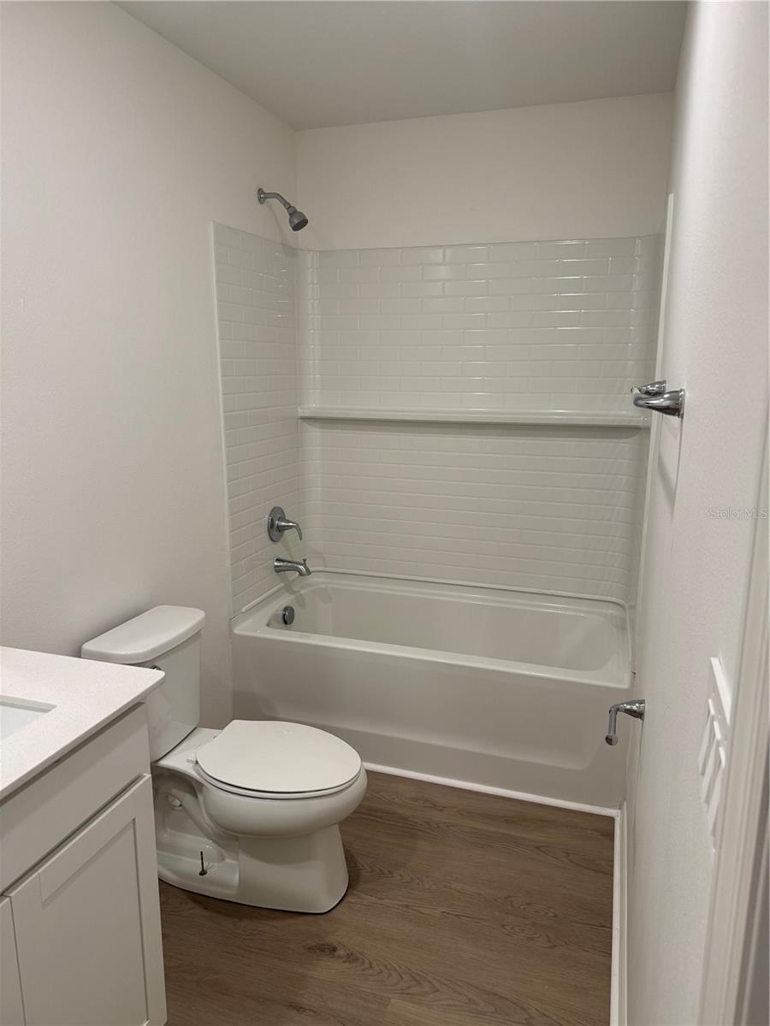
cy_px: 513
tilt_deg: -10.4
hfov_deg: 56.8
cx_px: 385
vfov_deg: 71.6
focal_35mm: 24
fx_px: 712
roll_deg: -0.1
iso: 125
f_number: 1.78
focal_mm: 6.76
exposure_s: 1/120
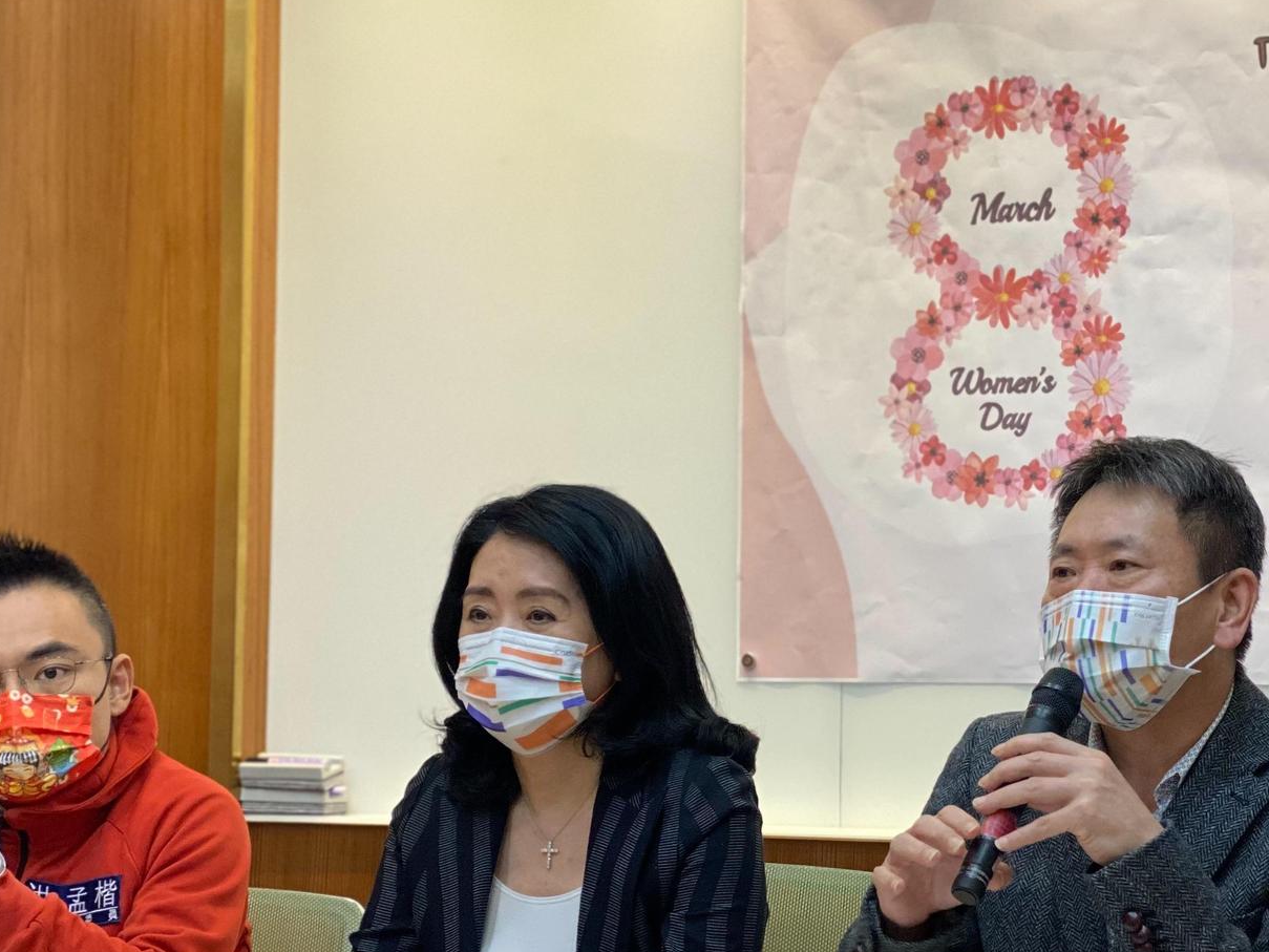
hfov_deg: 22.6
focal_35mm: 86
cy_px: 523
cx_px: 942
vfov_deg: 17.2
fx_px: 3153
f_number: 2
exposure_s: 1/120
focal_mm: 6
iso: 250
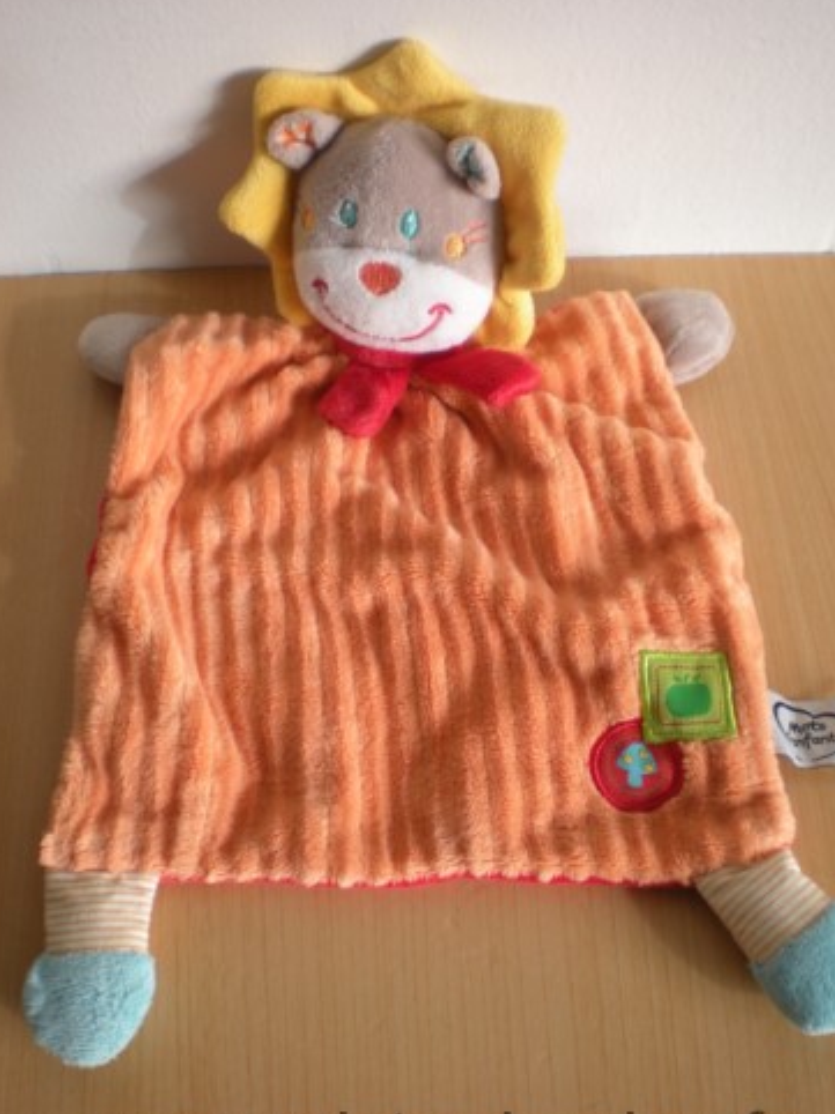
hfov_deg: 35.1
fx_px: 1320
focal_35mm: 41
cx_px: 437
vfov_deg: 45.8
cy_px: 585
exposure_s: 1/59
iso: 99
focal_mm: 6.3
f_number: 3.1
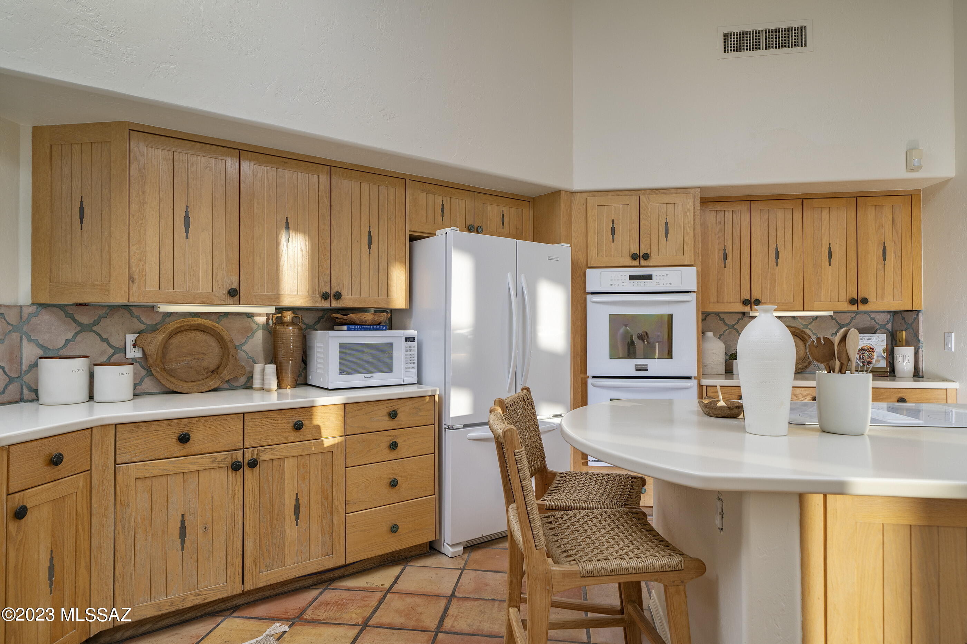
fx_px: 537
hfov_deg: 84.0
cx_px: 484
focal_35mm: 20
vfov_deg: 61.9
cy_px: 322
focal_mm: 20
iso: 200
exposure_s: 1/250
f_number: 7.1
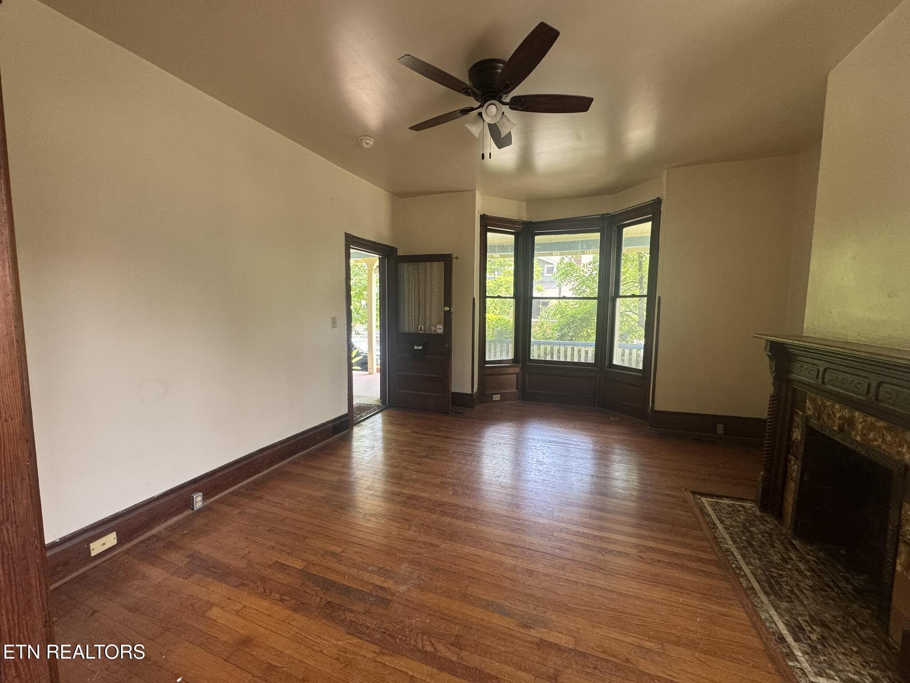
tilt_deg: -5.2
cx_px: 455
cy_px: 342
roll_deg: -1.0
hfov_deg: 102.1
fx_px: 368
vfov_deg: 85.7
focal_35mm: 14
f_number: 2.2
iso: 200
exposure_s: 1/99
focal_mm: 2.22
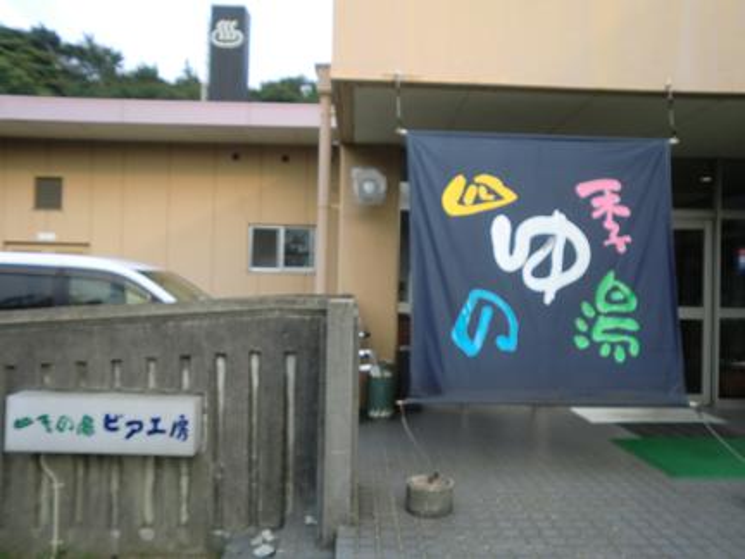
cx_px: 372
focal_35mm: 26
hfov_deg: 67.3
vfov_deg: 53.1
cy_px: 280
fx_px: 560
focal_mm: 4.65
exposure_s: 1/200
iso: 64
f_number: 2.6
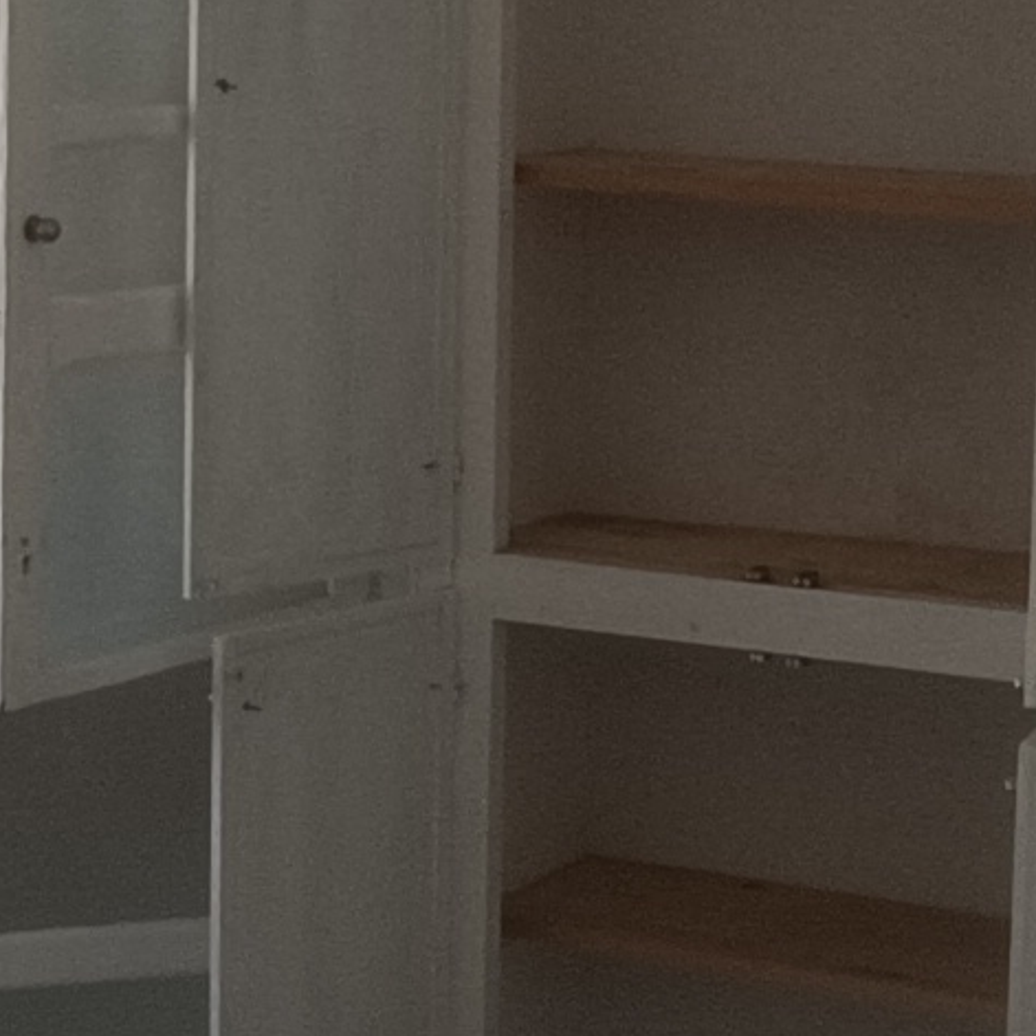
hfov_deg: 17.7
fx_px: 3318
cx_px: 455
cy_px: 356
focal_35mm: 98
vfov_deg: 17.7
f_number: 2.2
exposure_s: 1/100
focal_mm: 1.66
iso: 112
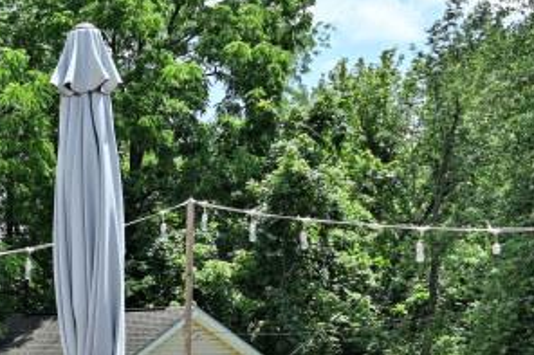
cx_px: -119
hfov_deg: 25.4
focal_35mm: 71
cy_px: 335
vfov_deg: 18.8
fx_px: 1053
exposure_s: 1/320
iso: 100
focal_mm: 14
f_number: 6.3
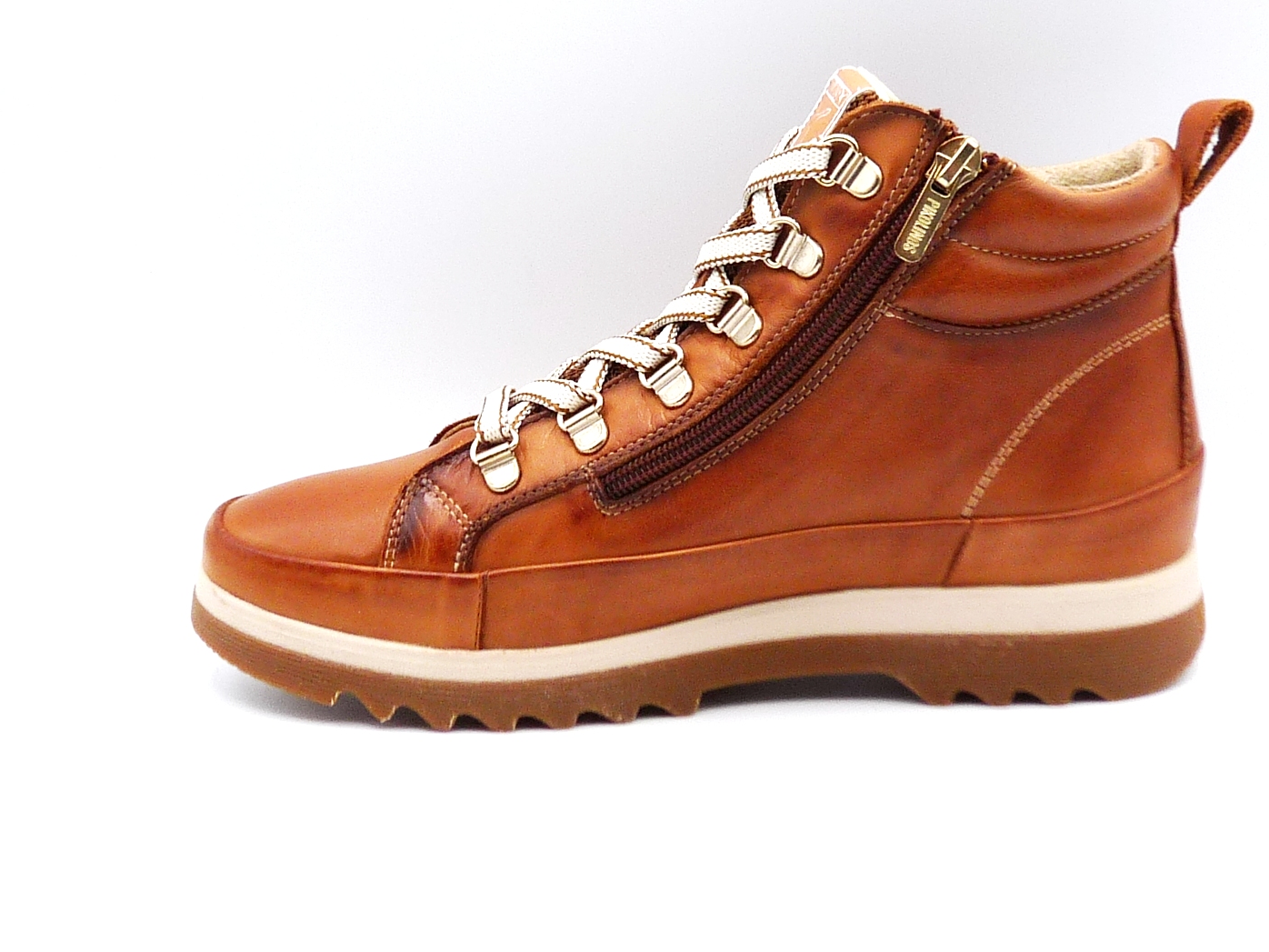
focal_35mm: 55
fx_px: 2016
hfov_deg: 34.9
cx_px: 717
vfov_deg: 26.5
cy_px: 429
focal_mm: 4.8
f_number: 4
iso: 100
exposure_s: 1/200
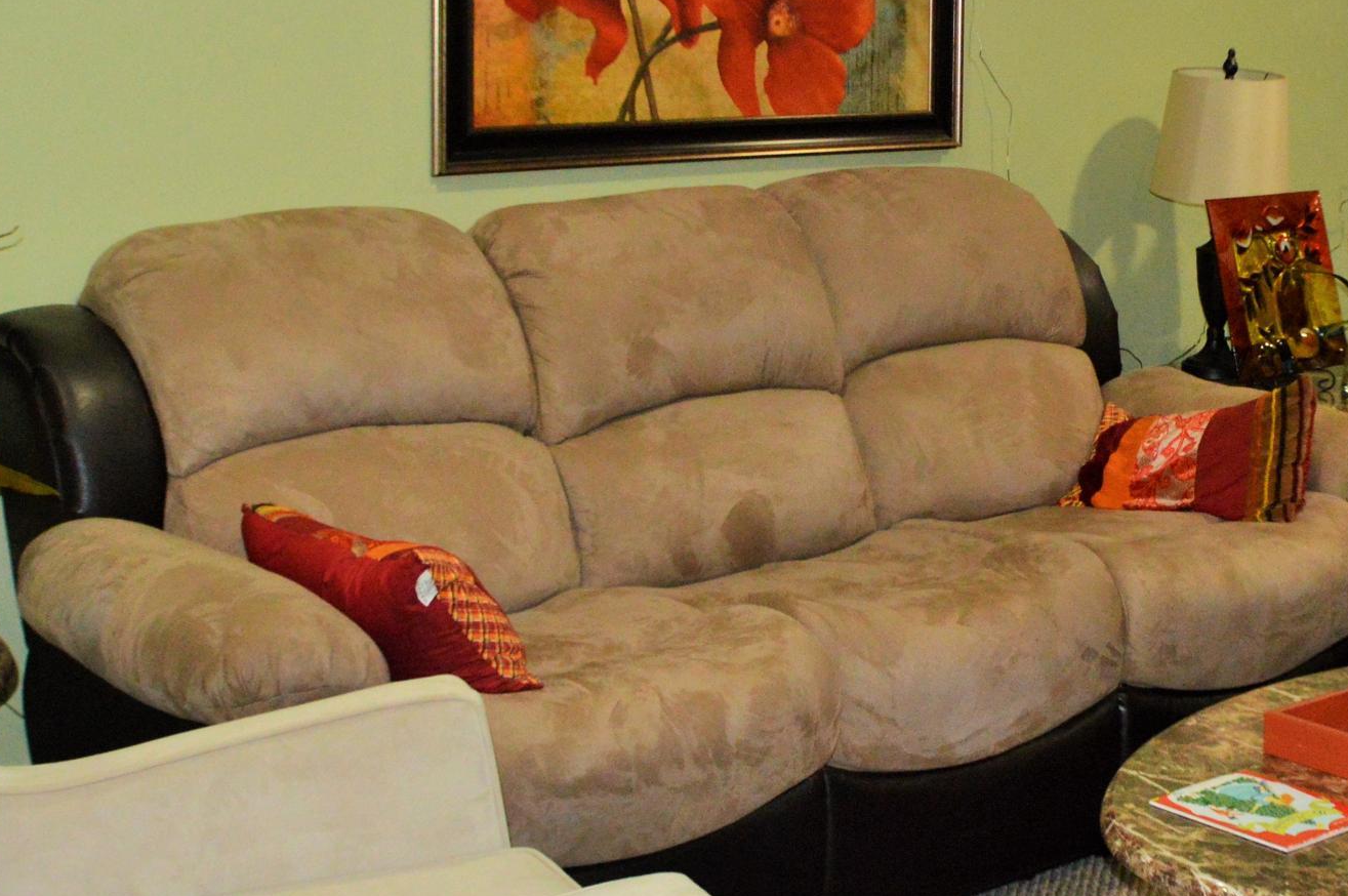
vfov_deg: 15.3
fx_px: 3329
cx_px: 998
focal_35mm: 89
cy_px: 274
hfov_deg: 22.7
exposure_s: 1/60
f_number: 4.2
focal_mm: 26
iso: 1800
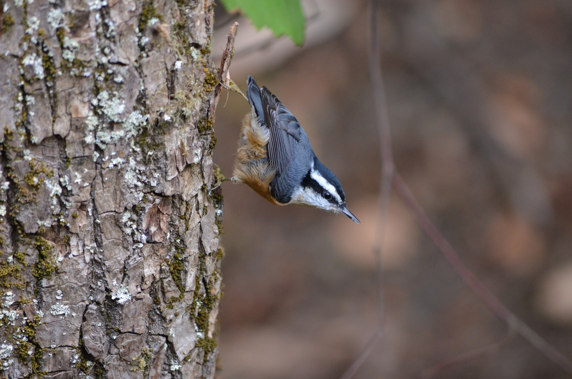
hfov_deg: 4.6
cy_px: 190
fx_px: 7135
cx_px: 286
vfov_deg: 3.0
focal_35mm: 450
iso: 1600
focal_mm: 300
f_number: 5.6
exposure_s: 1/400
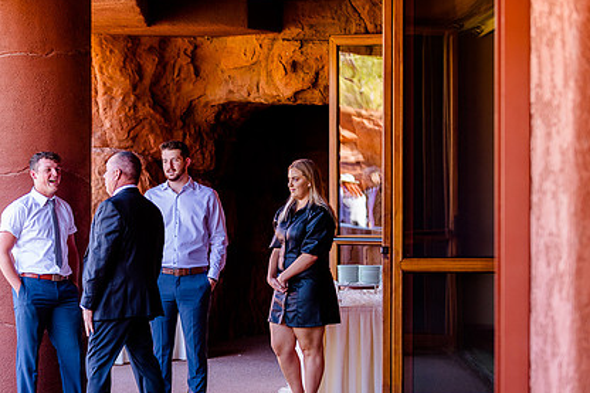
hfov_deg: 17.0
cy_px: 256
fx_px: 1966
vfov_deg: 11.4
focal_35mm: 120
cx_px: 218
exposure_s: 1/200
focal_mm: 86
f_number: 2.8
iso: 500
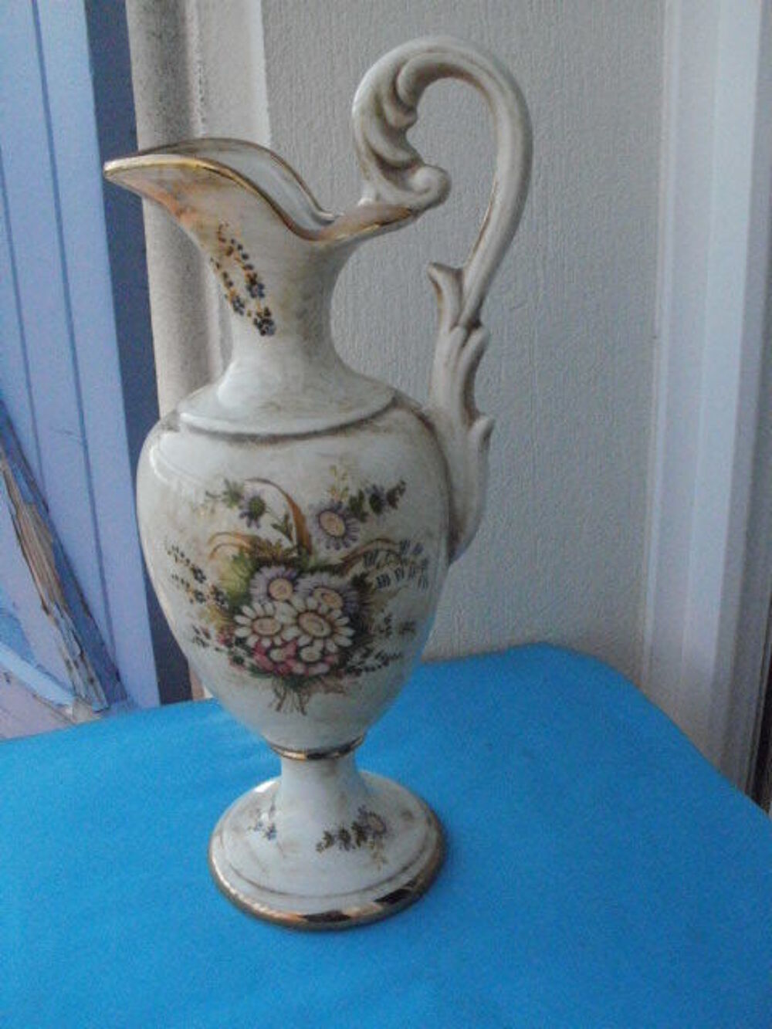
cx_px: 386
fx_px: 1070
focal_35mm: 36
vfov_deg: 51.4
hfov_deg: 39.7
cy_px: 514
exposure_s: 1/640
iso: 800
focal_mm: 6.3
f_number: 5.6
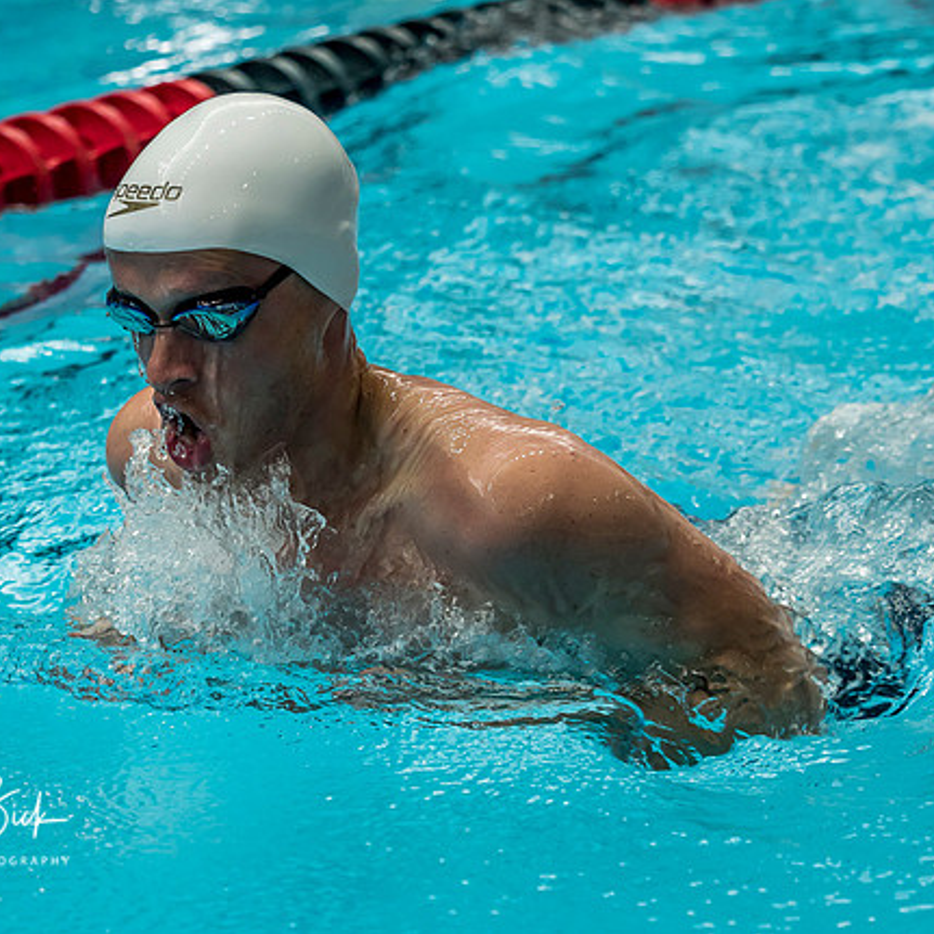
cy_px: 514
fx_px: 5647
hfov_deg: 9.4
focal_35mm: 185
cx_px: 265
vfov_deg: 9.5
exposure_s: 1/640
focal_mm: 60
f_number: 2.8
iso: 800
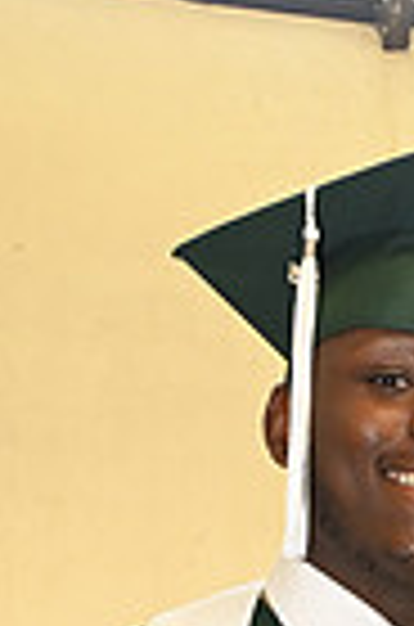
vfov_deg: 12.8
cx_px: 648
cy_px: 1293
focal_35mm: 138
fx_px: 2392
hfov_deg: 9.6
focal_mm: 33
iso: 1600
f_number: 5.6
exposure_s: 1/60
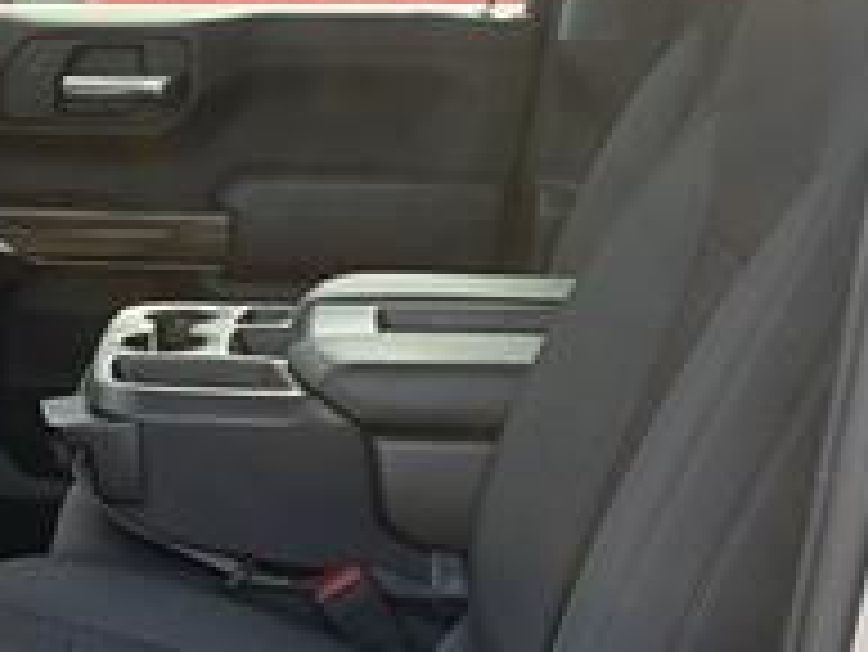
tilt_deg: -15.1
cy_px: 400
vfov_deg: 17.2
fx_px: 2158
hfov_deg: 22.0
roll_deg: -1.7
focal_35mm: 86
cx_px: 36
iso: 50
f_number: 1.6
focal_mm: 5.96
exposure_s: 1/276
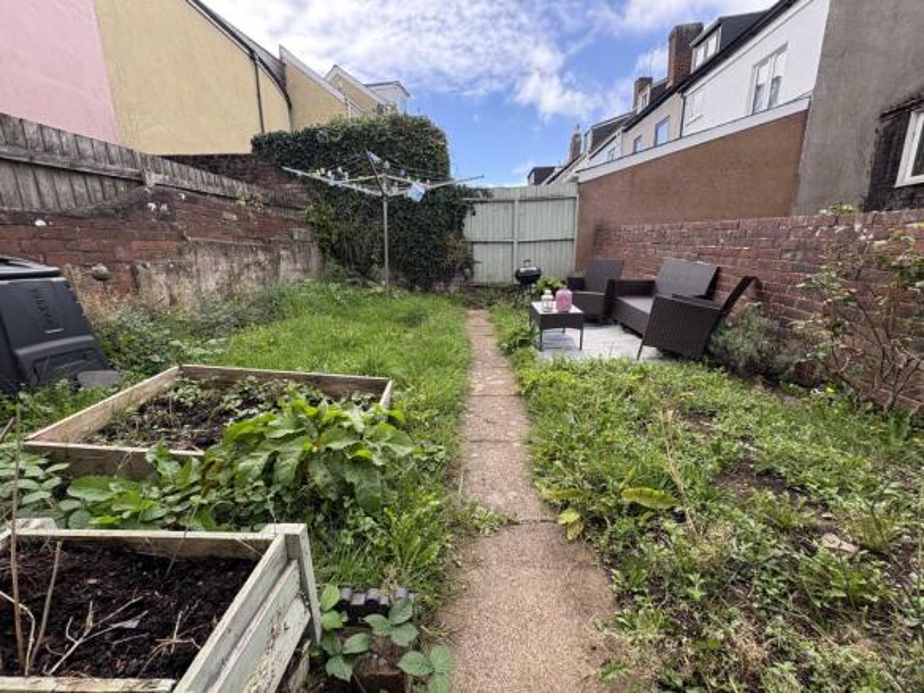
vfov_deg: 85.7
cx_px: 462
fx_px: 374
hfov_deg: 102.1
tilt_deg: -11.9
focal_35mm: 14
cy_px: 346
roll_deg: +0.6
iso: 40
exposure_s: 1/182
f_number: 2.2
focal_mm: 2.22
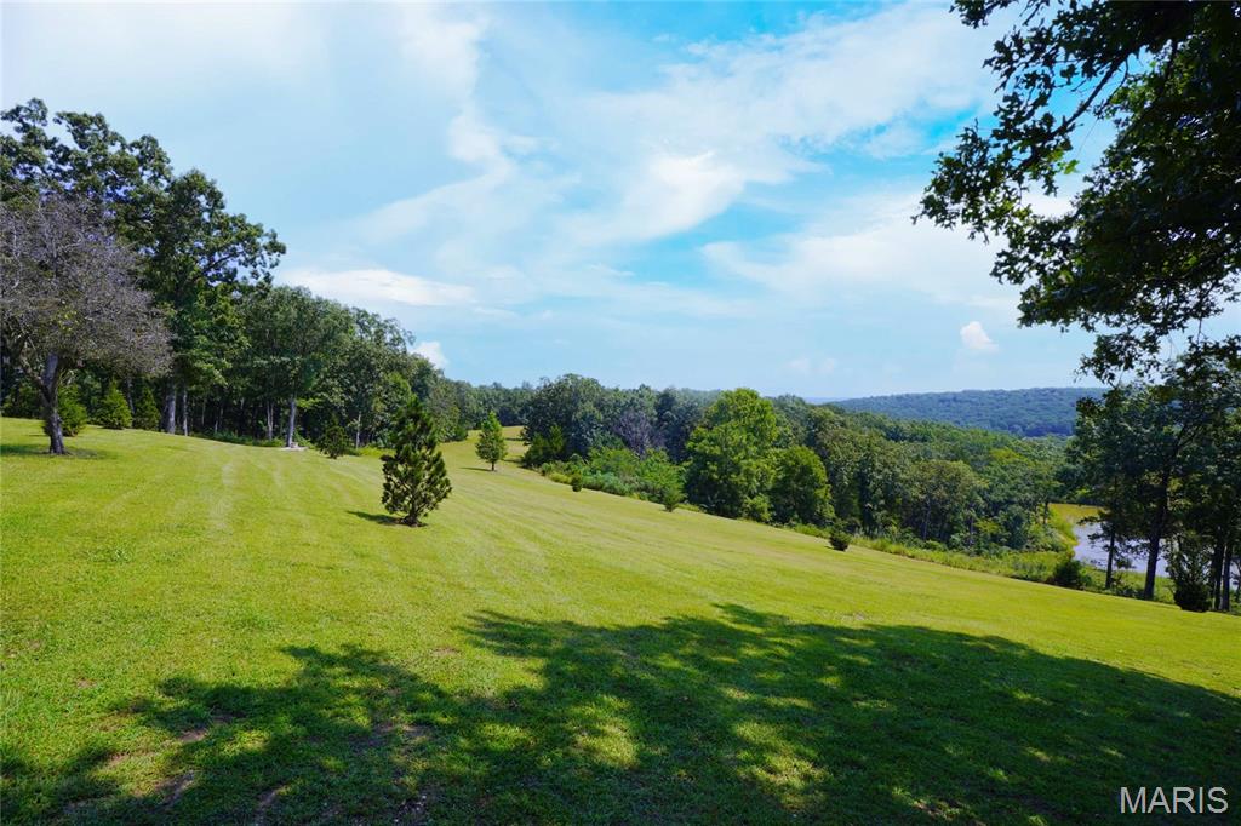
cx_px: 620
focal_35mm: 16
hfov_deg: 95.0
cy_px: 413
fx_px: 569
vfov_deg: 72.0
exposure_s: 1/160
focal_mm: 11
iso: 100
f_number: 10
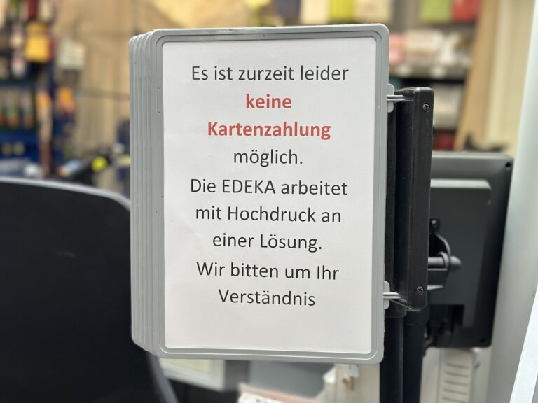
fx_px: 746
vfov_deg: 30.3
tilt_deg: -10.9
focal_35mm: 48
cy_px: 202
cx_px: 269
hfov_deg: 39.7
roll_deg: -3.2
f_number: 1.78
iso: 160
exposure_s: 1/100
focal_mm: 6.86
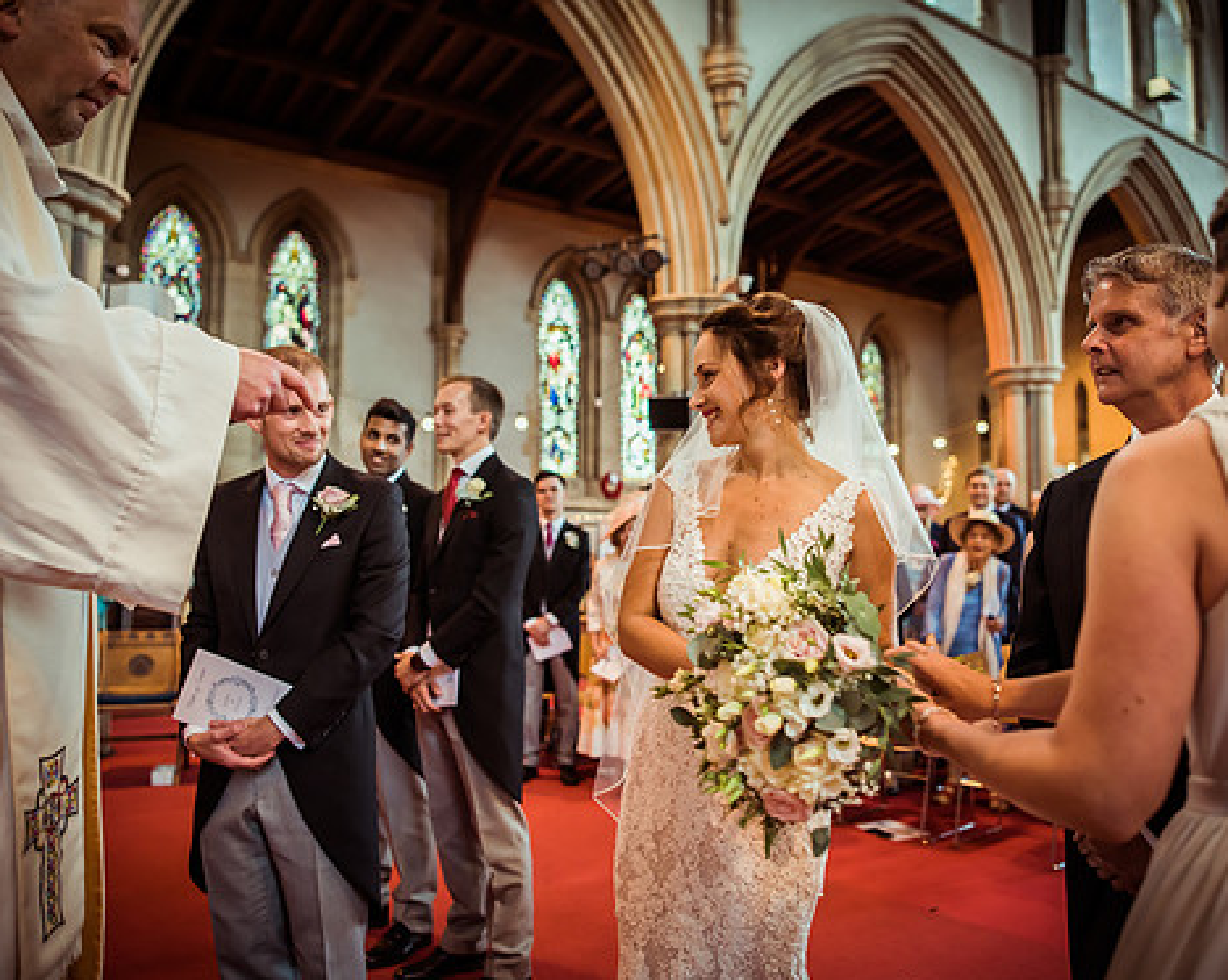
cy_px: 485
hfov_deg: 62.2
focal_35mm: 28
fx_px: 1017
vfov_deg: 51.5
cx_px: 628
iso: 800
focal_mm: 24
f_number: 2.2
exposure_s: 1/200
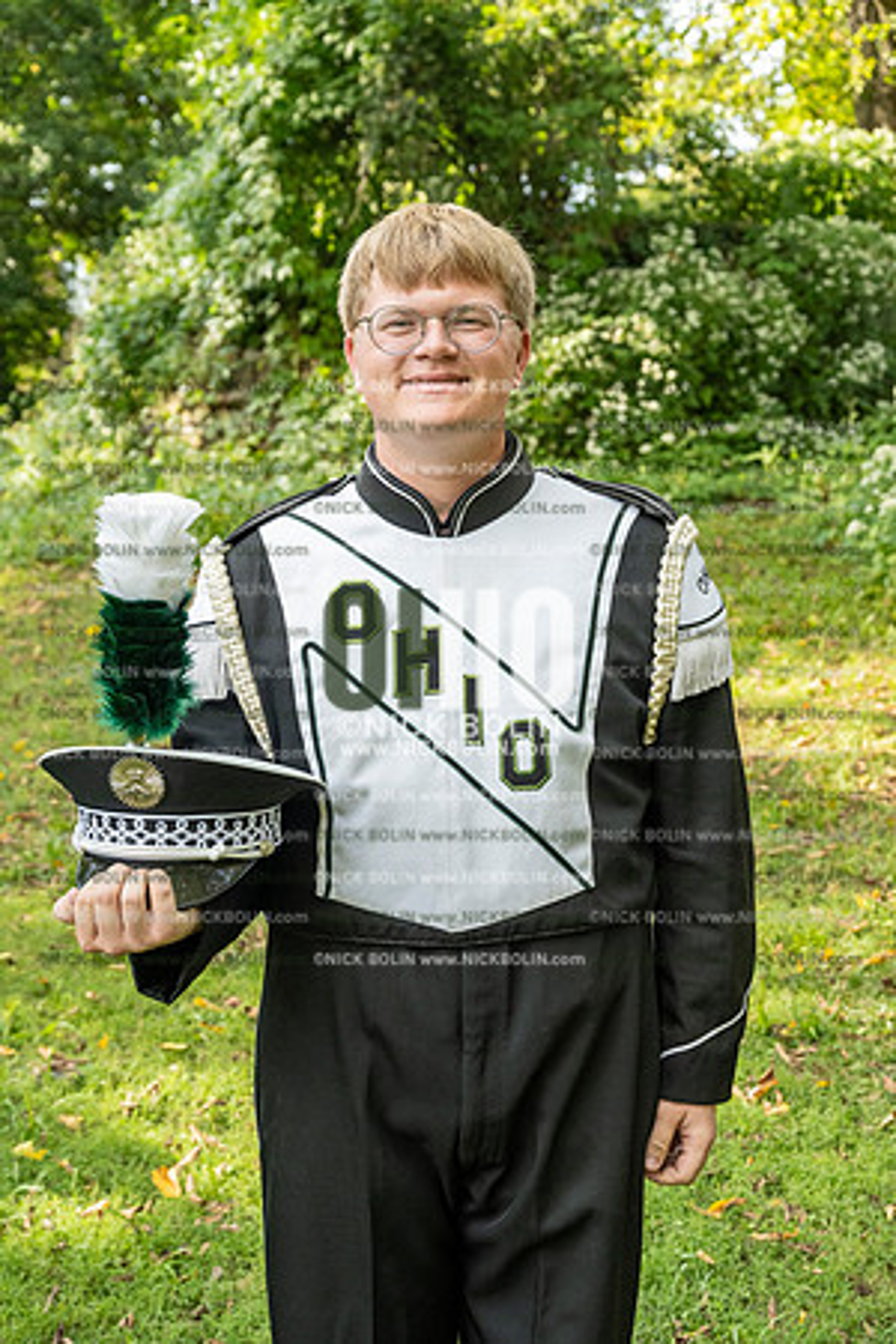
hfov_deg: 27.5
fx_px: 1829
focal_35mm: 49
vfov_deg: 40.3
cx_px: 448
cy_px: 672
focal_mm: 49
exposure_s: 1/640
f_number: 5.6
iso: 1000
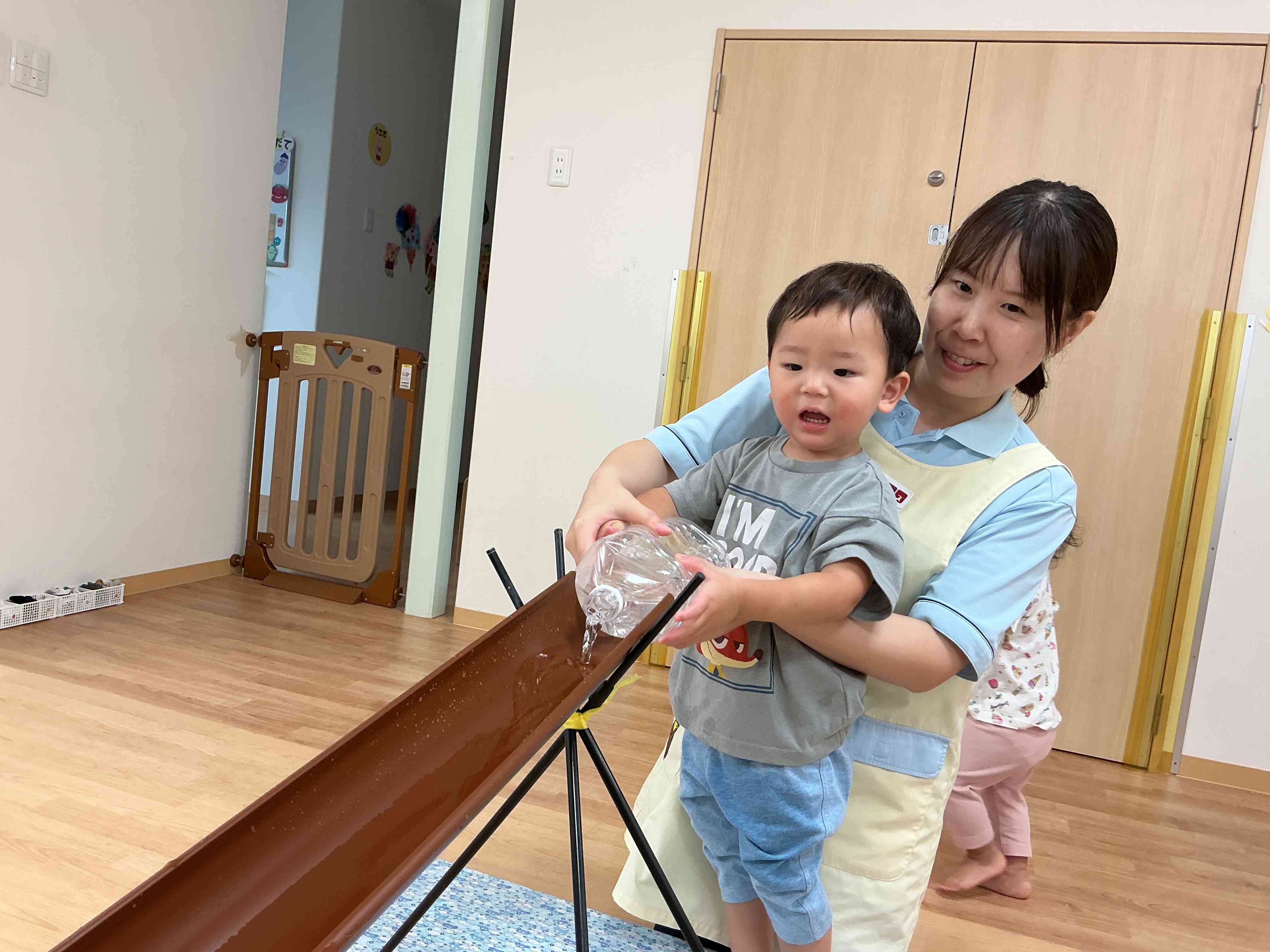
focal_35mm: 29
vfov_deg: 48.2
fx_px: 1064
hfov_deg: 61.7
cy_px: 476
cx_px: 635
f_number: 1.8
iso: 64
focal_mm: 3
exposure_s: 1/120
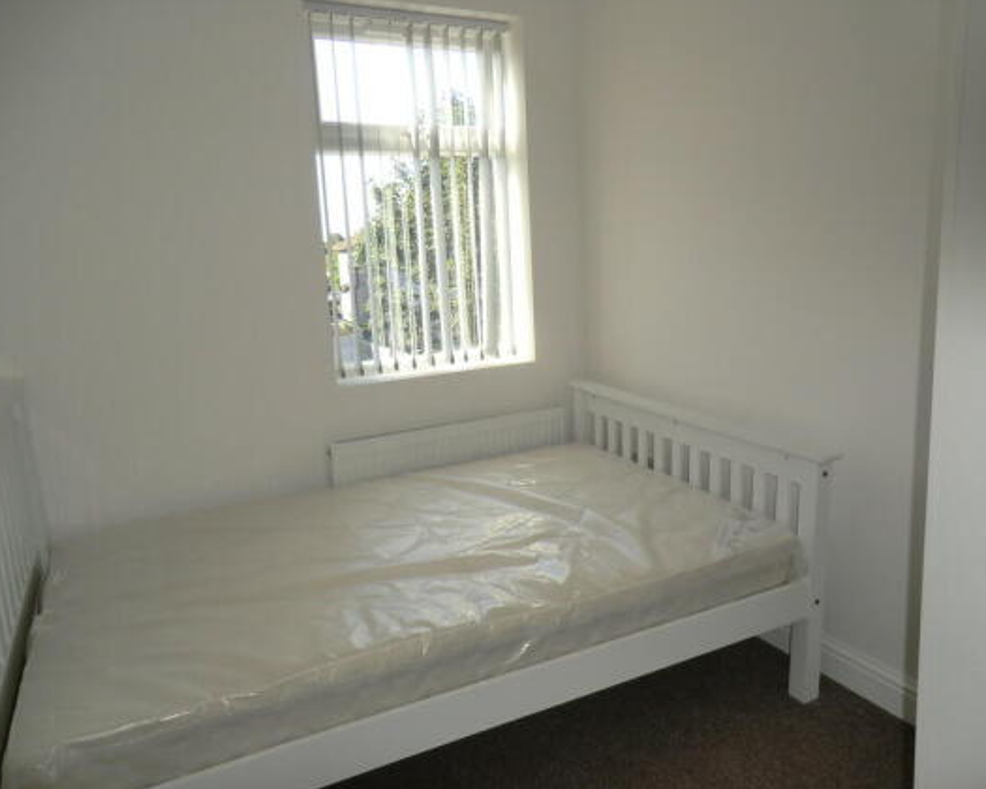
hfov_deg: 66.0
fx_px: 759
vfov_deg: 54.9
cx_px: 527
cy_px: 390
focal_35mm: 26
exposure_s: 1/100
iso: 64
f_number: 3.2
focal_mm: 4.3
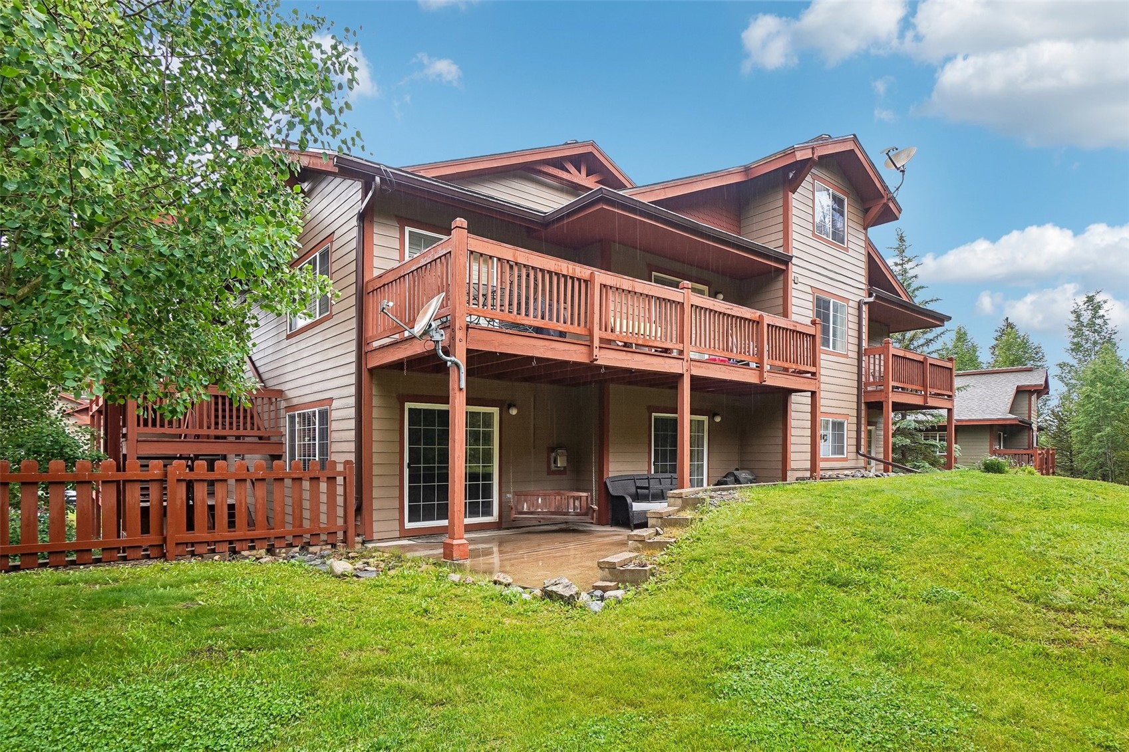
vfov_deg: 67.4
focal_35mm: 18
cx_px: 564
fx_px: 564
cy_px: 376
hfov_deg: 90.0
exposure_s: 1/50
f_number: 8
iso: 100
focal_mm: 12
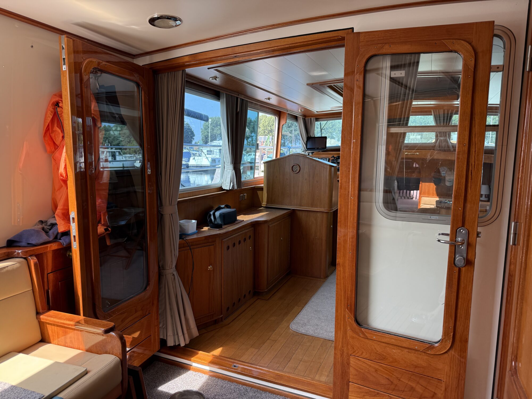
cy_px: 200
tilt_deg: -4.5
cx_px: 266
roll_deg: -1.2
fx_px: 369
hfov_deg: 71.6
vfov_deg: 56.8
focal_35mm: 24
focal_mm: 6.76
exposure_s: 1/290
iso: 100
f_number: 1.78
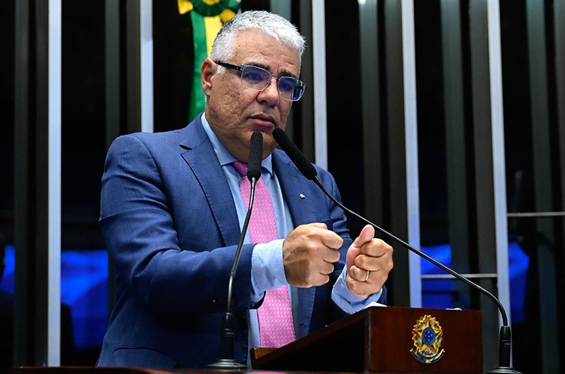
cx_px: 282
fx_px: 1629
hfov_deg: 19.7
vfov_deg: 13.1
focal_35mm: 104
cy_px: 187
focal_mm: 104
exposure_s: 1/100
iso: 6400
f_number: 5.6
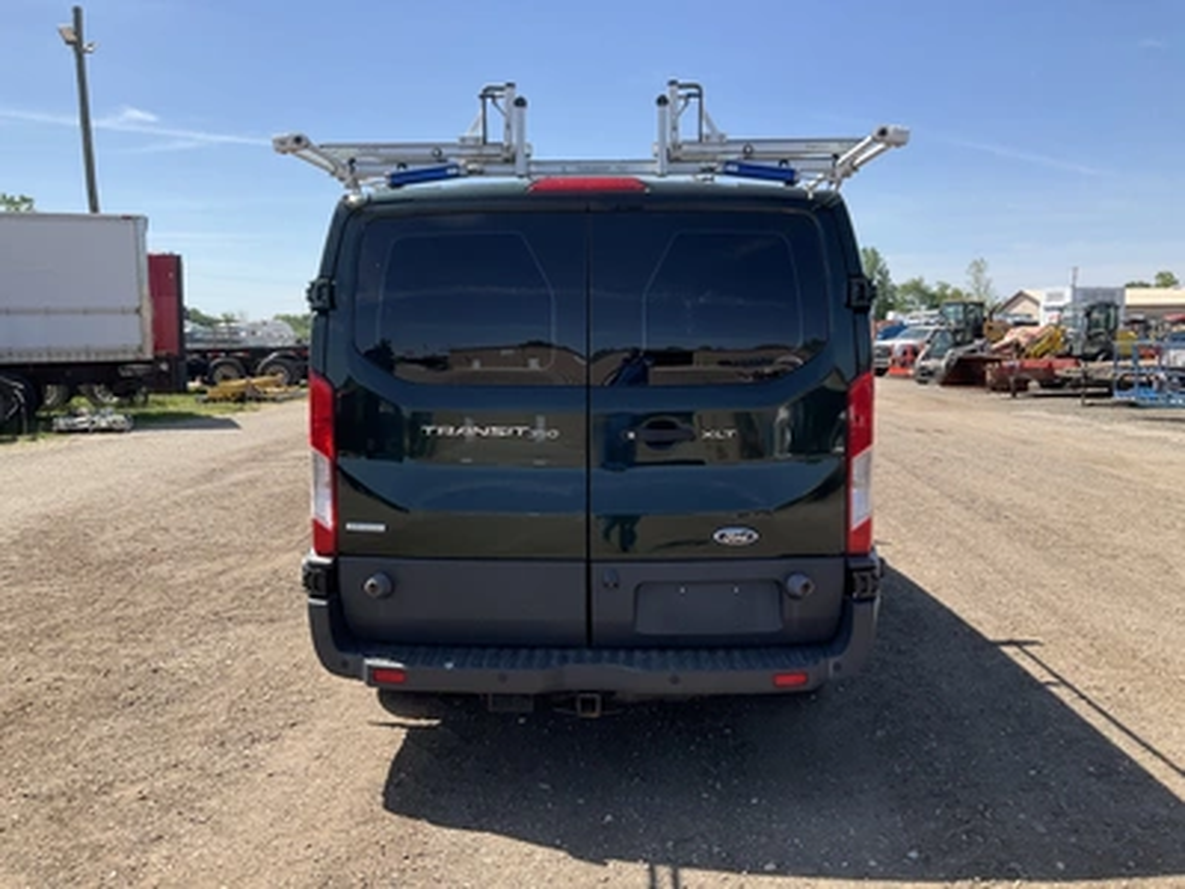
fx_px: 993
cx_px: 592
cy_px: 444
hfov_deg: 61.7
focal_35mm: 29
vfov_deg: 48.2
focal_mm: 3
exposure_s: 1/1144
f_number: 1.8
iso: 25
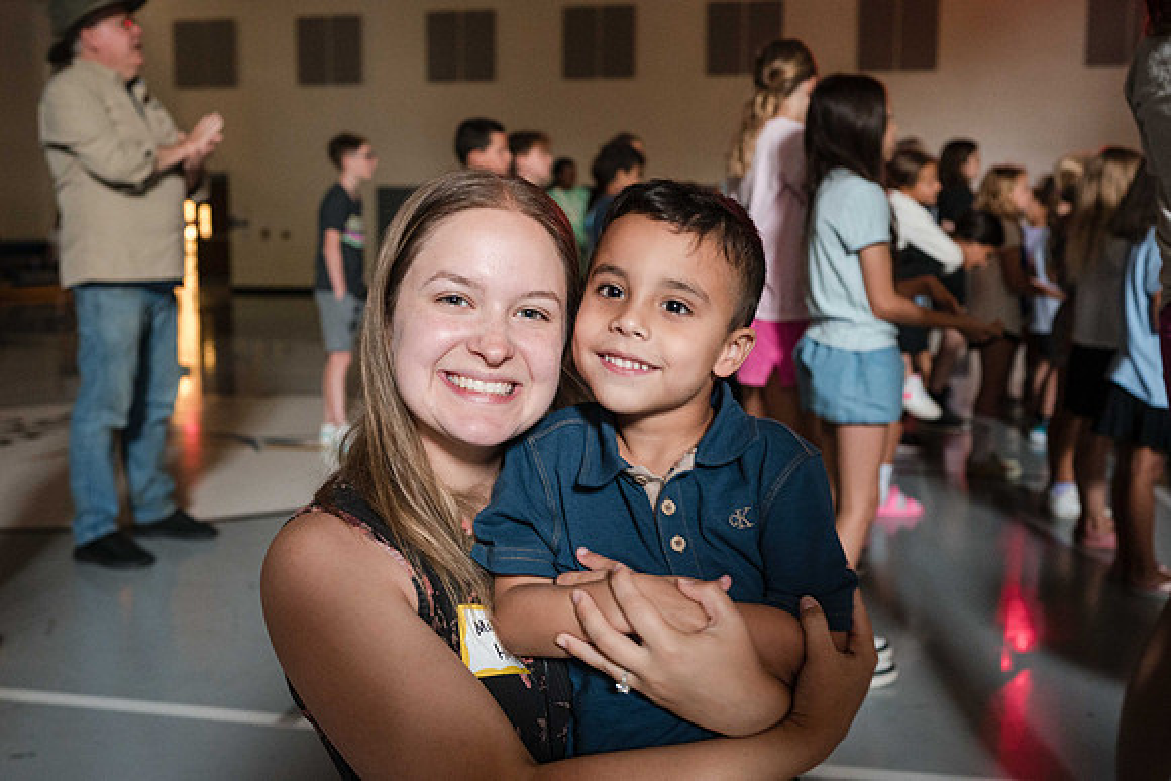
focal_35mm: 37
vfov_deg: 36.0
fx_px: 1201
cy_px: 377
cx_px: 582
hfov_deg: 52.0
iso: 6400
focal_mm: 35
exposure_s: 1/60
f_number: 4
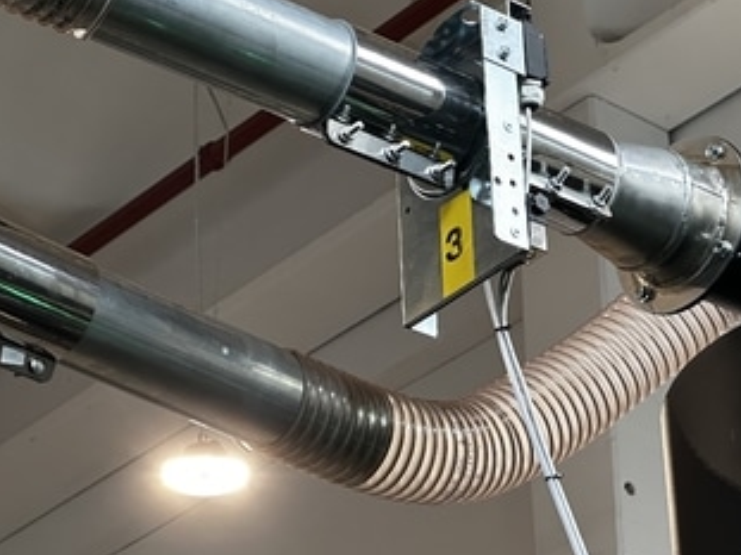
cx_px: 345
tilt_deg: +32.4
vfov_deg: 10.9
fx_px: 2910
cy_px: 176
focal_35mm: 136
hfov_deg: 14.5
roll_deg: +0.8
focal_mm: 9
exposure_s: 1/50
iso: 250
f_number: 2.8
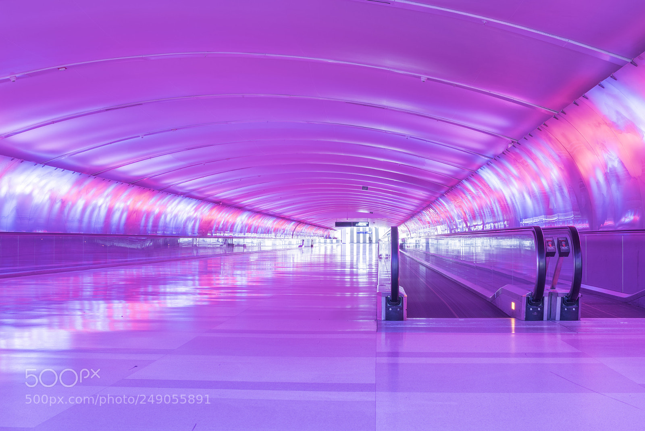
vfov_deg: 27.0
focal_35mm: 50
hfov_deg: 39.6
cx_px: 322
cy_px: 216
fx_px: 896
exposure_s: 10
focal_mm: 50
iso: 100
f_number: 11
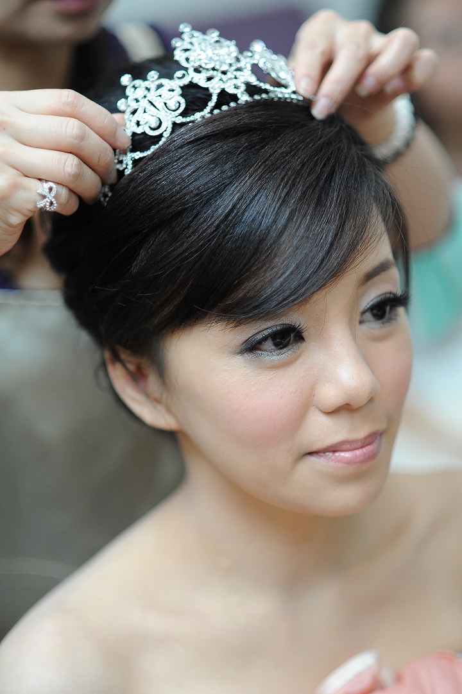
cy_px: 347
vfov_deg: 23.9
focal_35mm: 85
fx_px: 1638
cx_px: 231
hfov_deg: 16.1
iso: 1600
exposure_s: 1/320
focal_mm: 85
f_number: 2
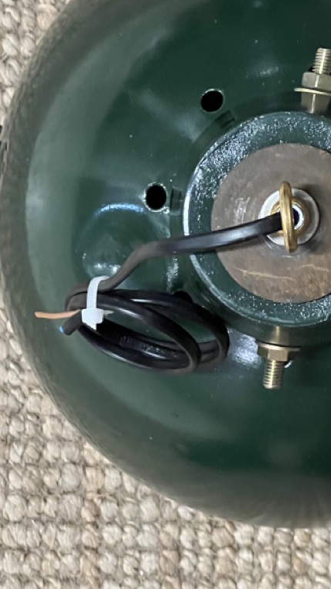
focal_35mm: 141
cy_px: 201
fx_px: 2202
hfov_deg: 8.6
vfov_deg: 15.2
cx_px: 309
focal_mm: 9
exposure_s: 1/34
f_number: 2.8
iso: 1000
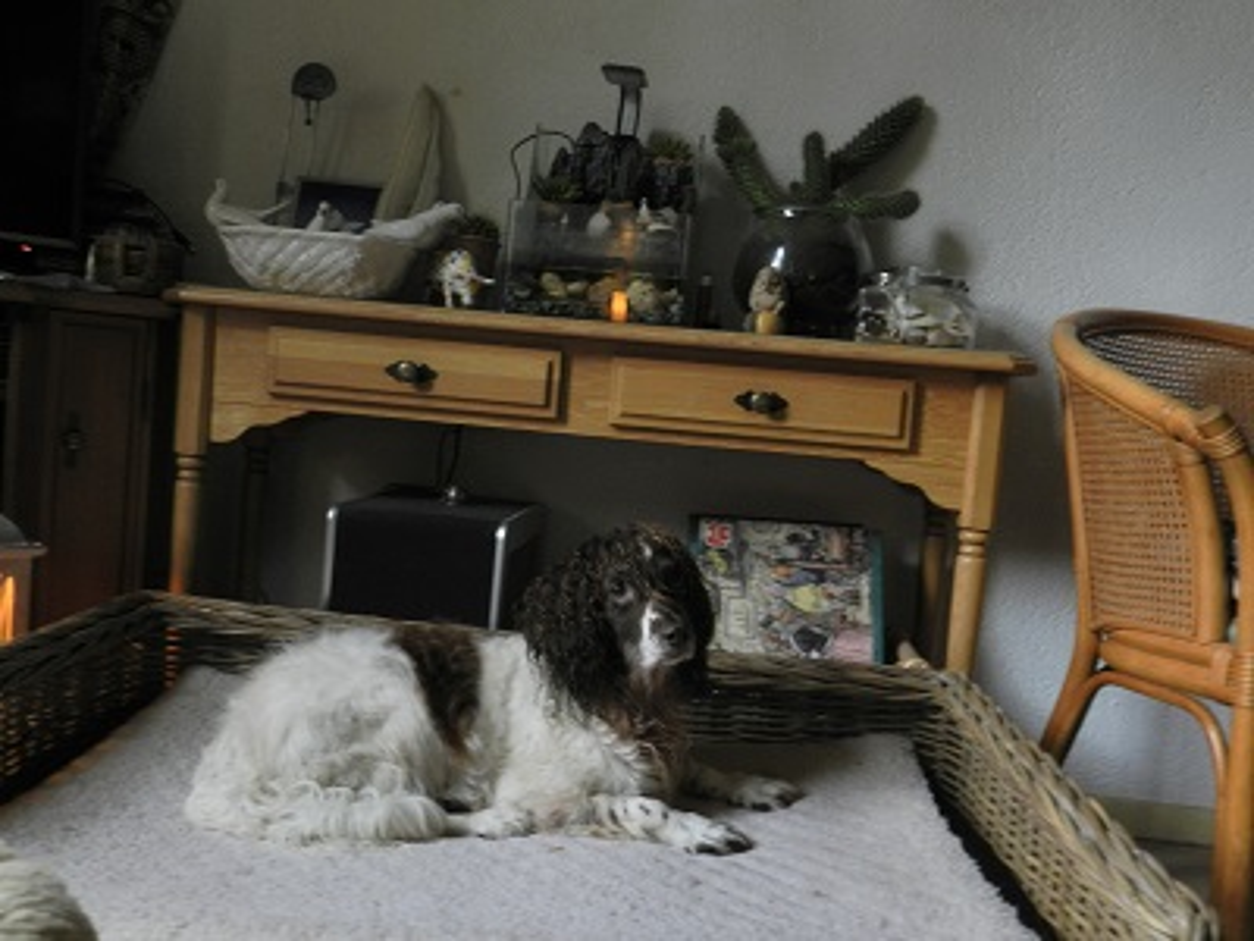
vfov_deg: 44.2
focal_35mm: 32
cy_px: 470
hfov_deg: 56.8
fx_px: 1159
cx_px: 627
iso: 200
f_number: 4
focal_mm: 5.6
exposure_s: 1/10
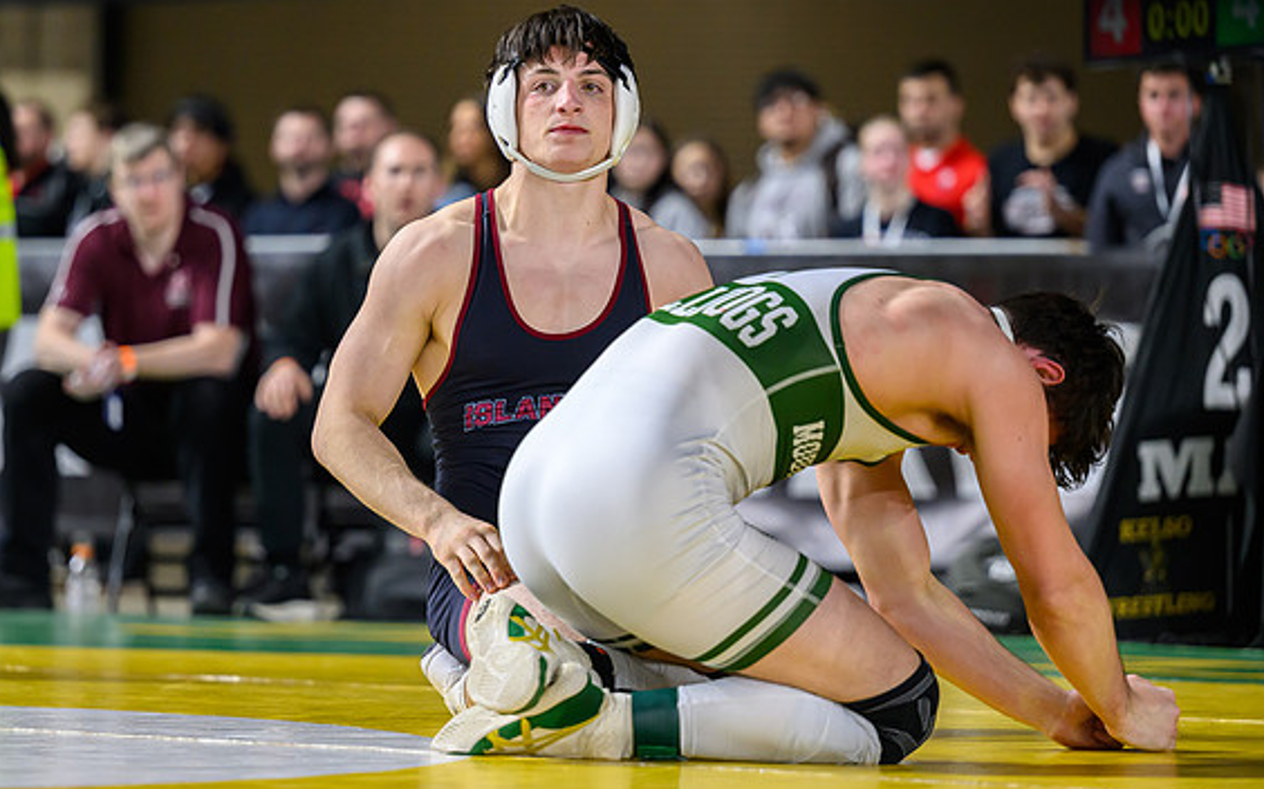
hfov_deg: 11.8
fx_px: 6129
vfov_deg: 7.4
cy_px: 344
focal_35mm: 178
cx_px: 496
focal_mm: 140
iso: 2500
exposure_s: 1/640
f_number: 2.8
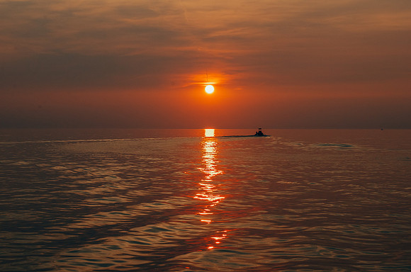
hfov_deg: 27.0
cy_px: 136
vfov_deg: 18.1
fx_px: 854
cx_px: 206
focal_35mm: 75
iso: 320
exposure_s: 1/250
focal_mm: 50
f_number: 13
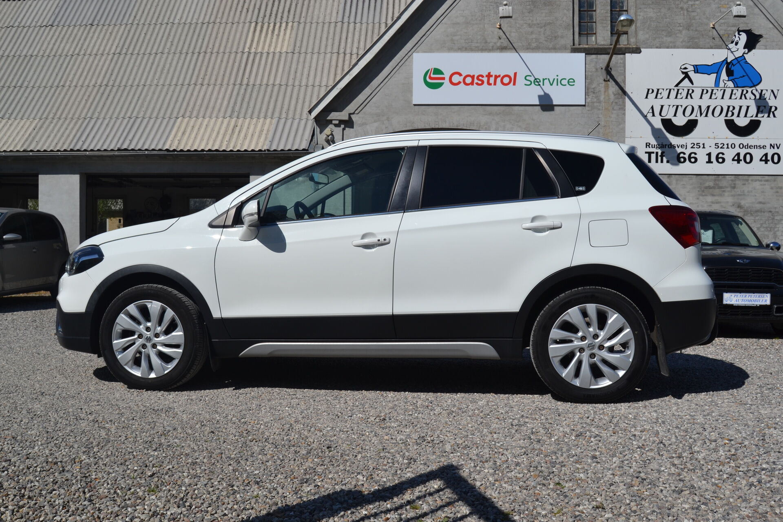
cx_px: 392
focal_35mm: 33
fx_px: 718
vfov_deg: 40.0
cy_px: 261
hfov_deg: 57.2
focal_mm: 22
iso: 100
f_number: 10
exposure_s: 1/400
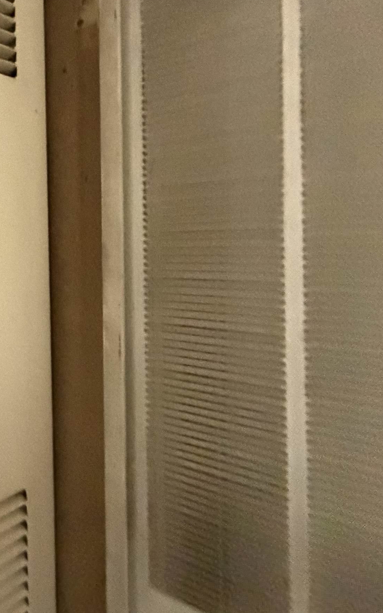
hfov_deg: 31.9
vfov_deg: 69.7
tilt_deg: +1.1
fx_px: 434
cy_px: 247
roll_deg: +1.4
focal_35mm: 26
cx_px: -149
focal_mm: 2.22
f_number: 2.2
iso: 1250
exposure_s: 1/40
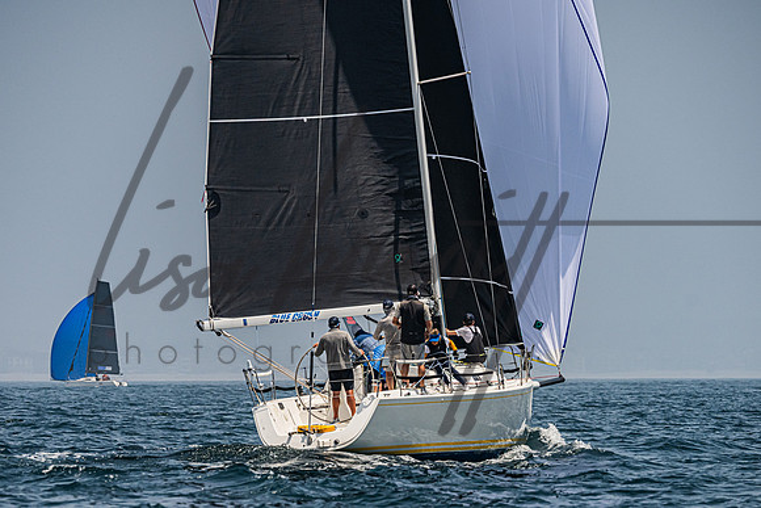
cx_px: 361
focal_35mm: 326
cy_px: 335
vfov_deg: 4.2
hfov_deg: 6.3
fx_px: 6901
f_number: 6.3
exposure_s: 1/6400
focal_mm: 240
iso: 400
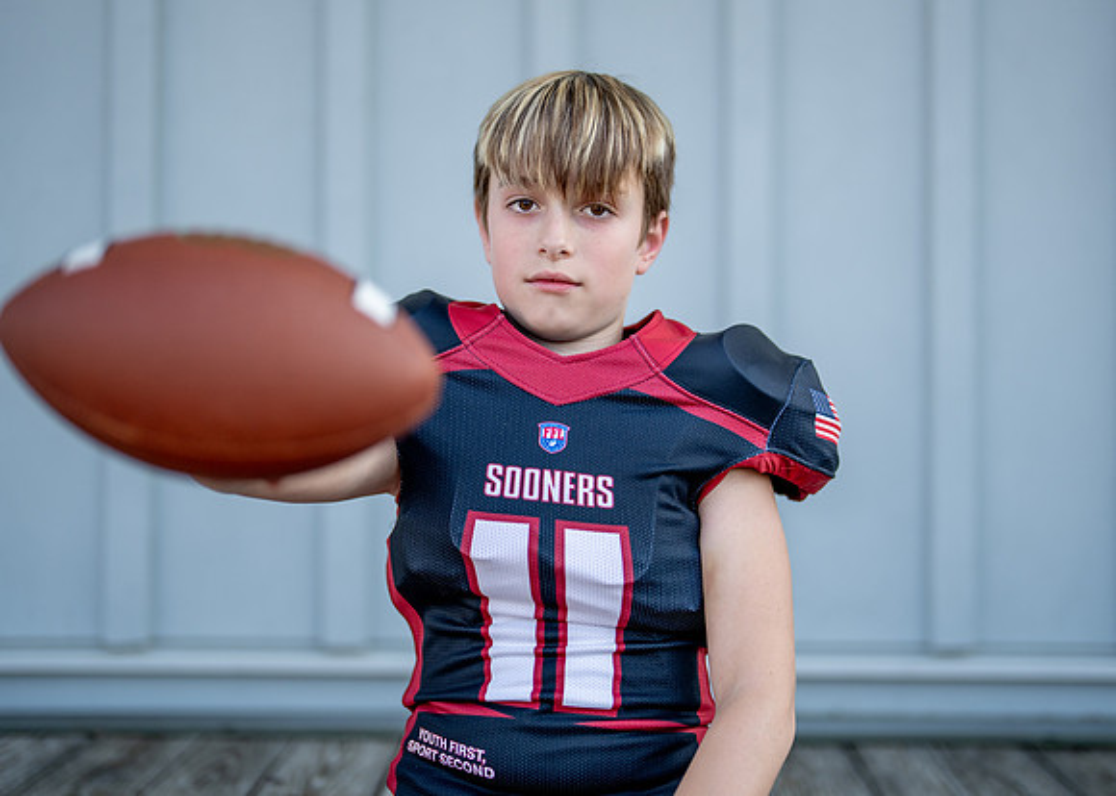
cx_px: 602
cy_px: 369
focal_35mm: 59
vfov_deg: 24.1
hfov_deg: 33.3
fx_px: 1868
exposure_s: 1/2000
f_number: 1.2
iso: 100
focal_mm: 50
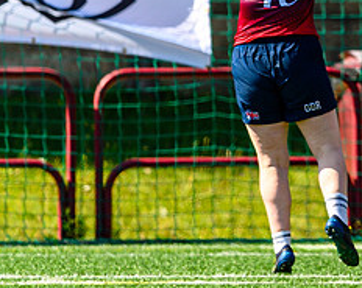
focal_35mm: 1768
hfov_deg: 1.1
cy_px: 78
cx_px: 414
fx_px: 18918
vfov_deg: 0.9
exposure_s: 1/1600
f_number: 3.2
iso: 100
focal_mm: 400
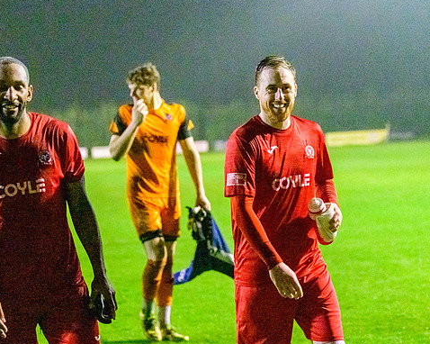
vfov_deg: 14.1
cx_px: 231
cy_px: 184
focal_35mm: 109
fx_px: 1387
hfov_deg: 17.6
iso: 12800
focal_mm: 82
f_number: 3.2
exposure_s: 1/1250
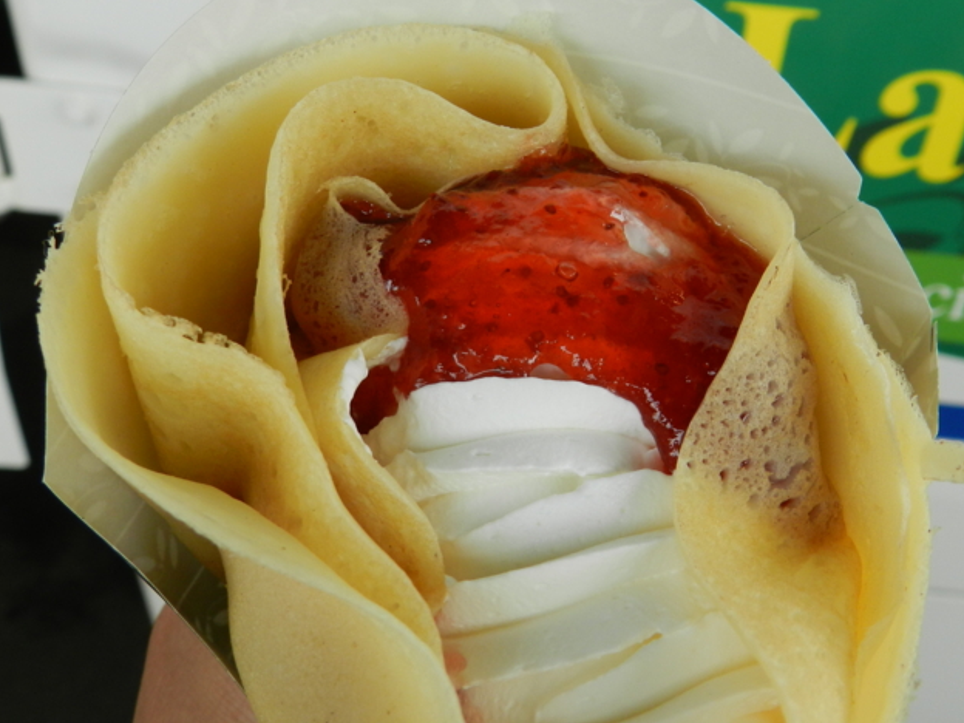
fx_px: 1142
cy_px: 369
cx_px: 542
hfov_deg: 45.7
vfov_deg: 35.1
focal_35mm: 41
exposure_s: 1/200
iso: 160
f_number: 3.7
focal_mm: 5.6
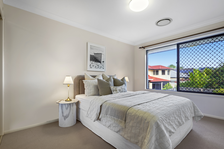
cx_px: 112
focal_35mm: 16
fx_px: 100
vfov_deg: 73.7
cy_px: 74
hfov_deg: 96.7
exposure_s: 1/8
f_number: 7.1
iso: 800
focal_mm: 16
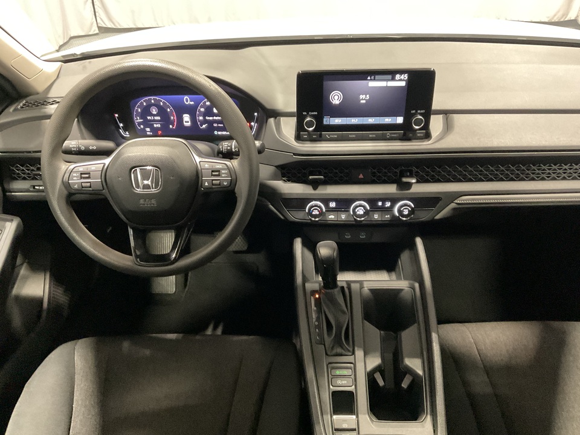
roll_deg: +0.9
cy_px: 218
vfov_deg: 48.2
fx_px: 486
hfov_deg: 61.7
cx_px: 290
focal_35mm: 29
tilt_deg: -32.1
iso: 500
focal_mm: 3
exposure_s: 1/30
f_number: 1.8
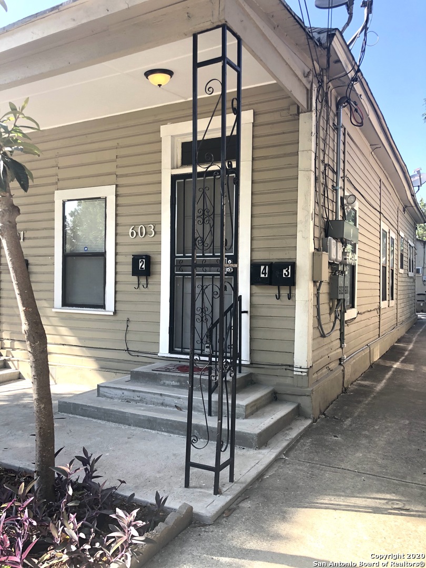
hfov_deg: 49.7
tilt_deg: +0.9
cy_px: 284
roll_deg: -0.7
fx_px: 459
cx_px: 213
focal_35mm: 28
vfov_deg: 63.4
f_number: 1.8
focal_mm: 4
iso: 20
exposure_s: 1/292
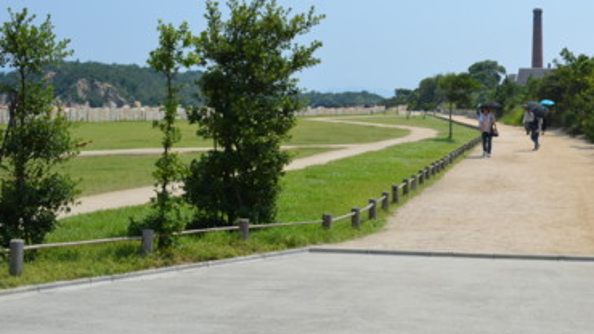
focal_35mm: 56
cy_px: 33
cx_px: 461
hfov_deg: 36.2
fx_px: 882
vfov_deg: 21.0
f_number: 9
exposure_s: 1/320
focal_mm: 22
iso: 100
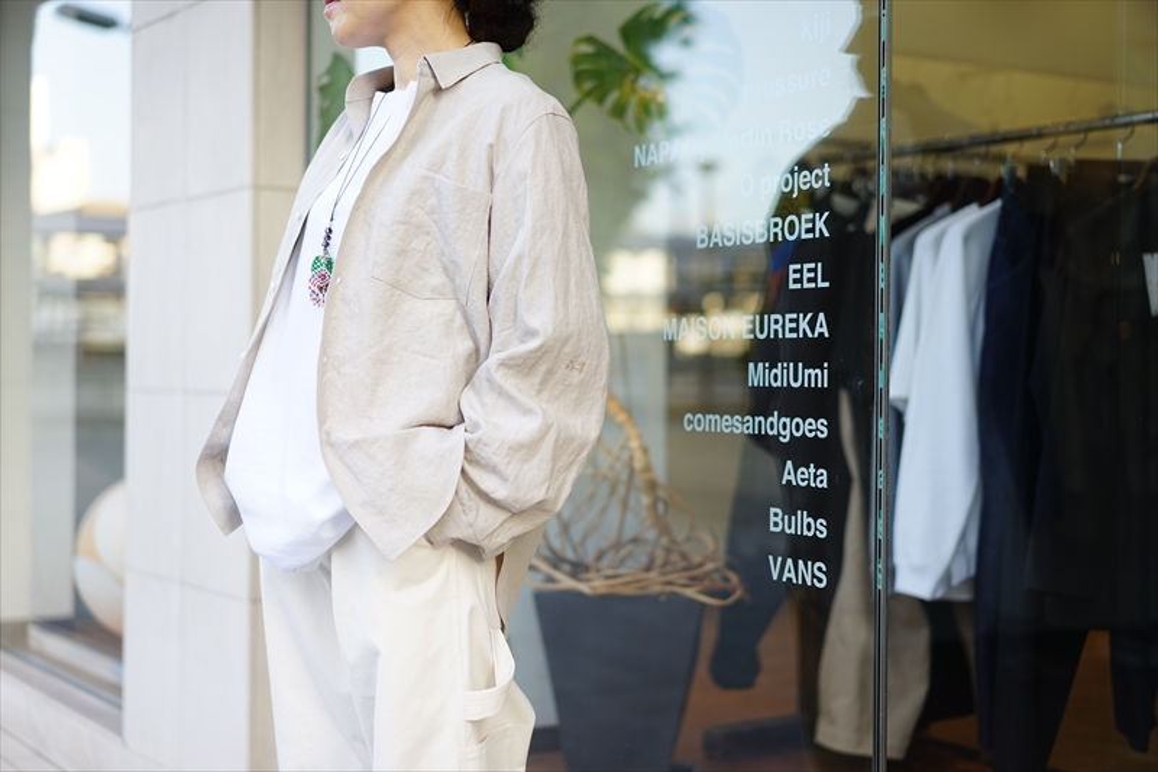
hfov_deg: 36.3
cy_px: 386
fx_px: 1769
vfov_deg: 24.6
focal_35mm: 55
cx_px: 579
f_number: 2
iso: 100
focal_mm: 55
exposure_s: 1/250
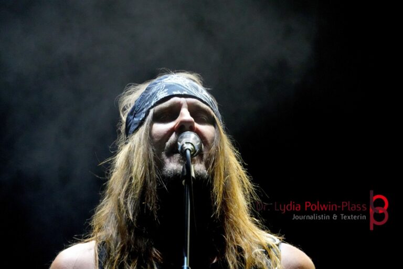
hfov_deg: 9.1
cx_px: 202
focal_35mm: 225
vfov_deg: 6.1
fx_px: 2519
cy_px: 134
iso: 6400
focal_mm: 150
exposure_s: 1/250
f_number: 5.6
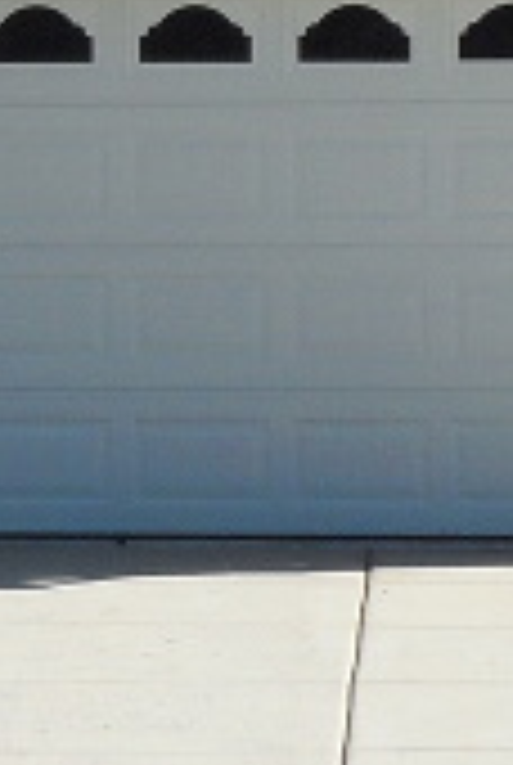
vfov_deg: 6.3
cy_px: -351
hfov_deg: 4.2
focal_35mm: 325
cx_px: -765
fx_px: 6918
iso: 80
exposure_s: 1/250
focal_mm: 9.3
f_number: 5
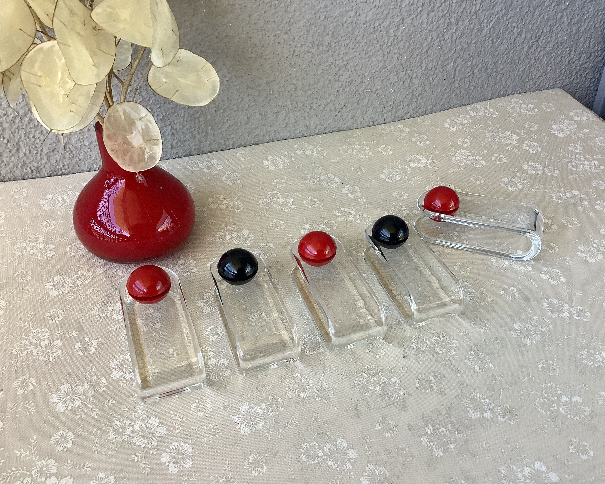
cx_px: 324
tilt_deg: -37.9
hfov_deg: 54.2
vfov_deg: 44.5
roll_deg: +0.3
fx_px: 591
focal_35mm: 33
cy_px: 247
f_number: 2.4
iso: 80
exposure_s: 1/100
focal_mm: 3.3
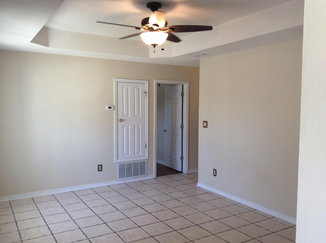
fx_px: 301
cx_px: 163
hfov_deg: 56.9
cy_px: 122
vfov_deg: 44.1
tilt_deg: -3.6
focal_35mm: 32
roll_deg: -0.1
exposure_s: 1/30
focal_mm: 3.3
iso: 32
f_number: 2.4
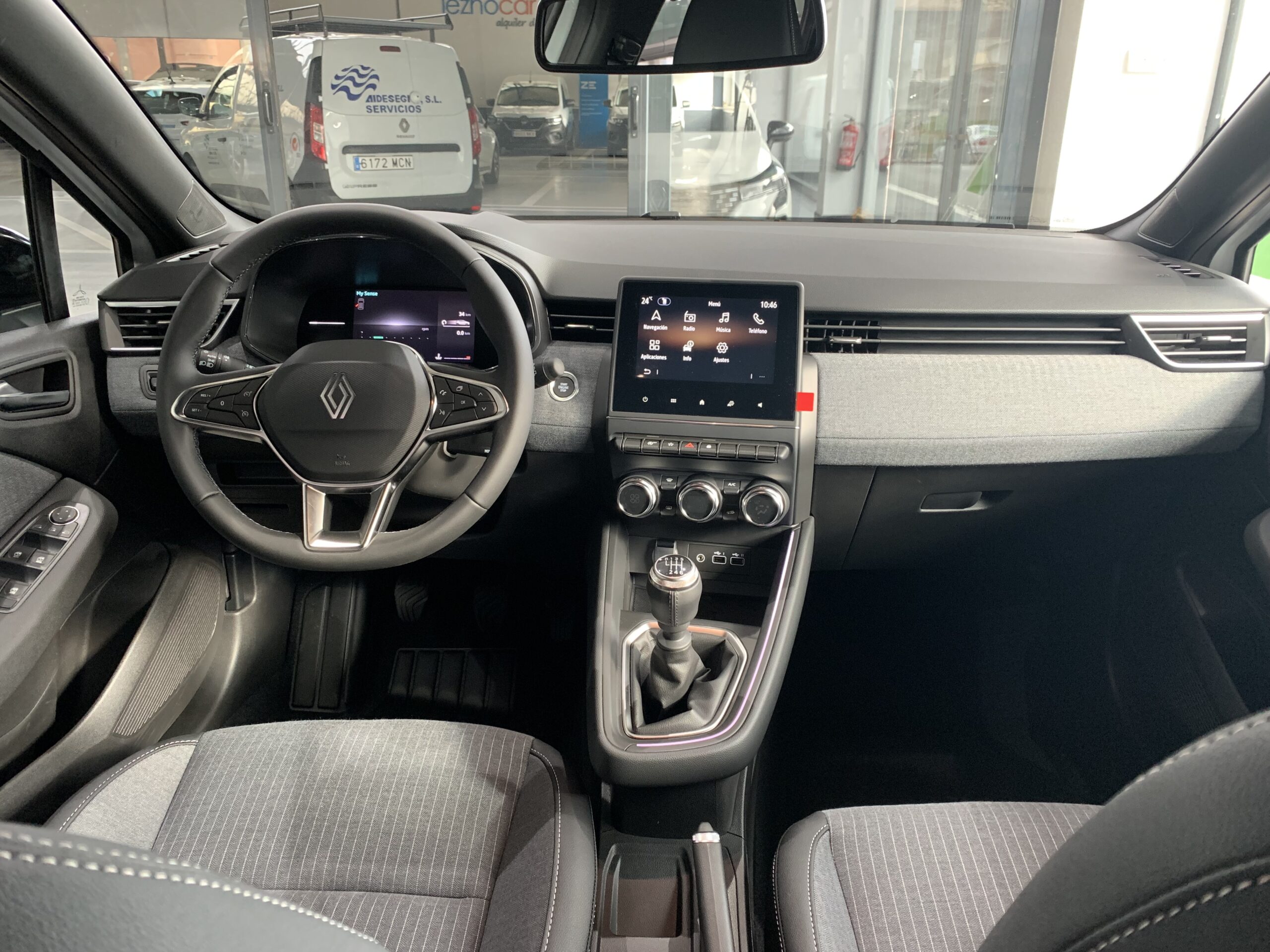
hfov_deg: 67.3
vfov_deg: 53.1
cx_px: 635
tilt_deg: -21.9
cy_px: 476
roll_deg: -1.1
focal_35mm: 26
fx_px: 954
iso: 200
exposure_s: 1/50
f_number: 1.8
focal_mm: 4.25
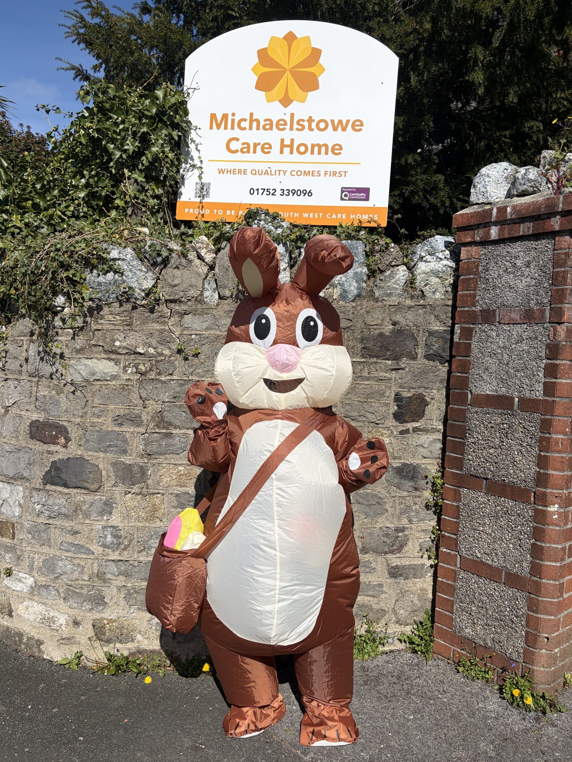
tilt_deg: -1.6
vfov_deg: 65.3
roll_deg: -3.3
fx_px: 595
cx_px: 285
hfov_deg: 51.4
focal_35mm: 27
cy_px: 376
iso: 50
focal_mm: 5.96
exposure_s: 1/7813
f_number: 1.6
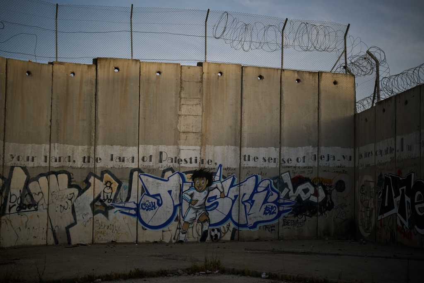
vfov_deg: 27.0
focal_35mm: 50
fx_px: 589
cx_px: 212
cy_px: 142
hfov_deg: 39.6
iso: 100
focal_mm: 50
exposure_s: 1/4000
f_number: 1.4
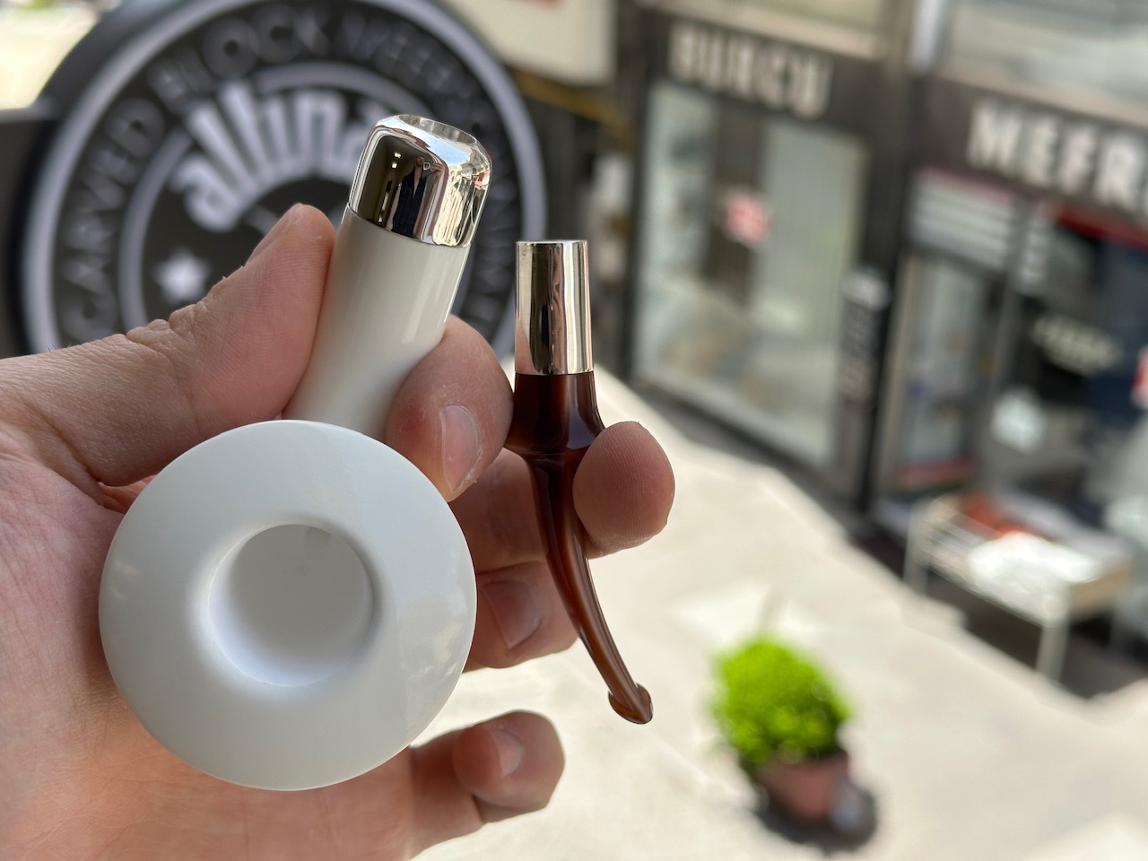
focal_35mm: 48
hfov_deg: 39.7
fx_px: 1592
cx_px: 574
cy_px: 430
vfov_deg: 30.3
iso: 64
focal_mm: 6.86
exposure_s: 1/1376
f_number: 1.78
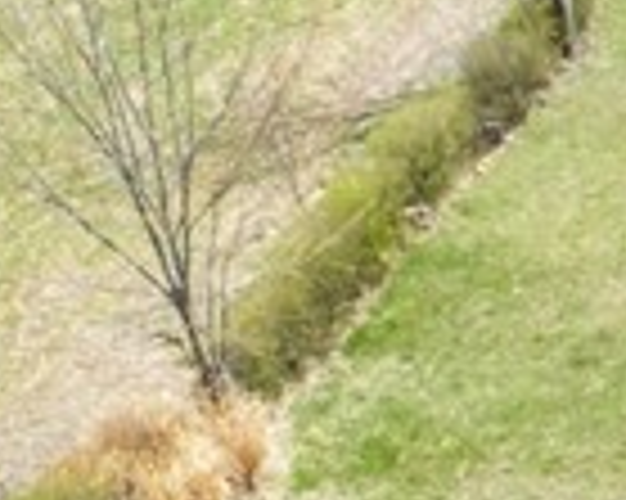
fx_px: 2981
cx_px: 2018
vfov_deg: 9.4
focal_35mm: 161
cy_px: 660
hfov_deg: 9.1
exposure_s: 1/730
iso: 100
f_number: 2.8
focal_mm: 8.38
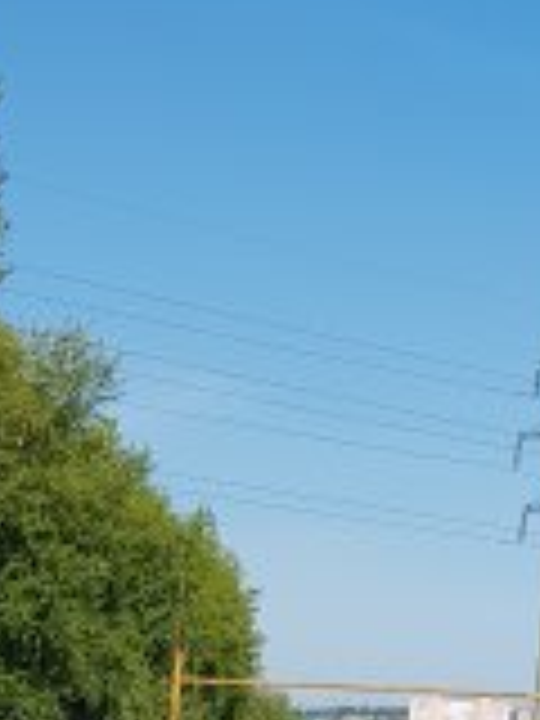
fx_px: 2600
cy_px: 333
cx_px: 594
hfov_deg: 11.7
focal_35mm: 125
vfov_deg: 15.8
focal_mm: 4.2
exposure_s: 1/2624
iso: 40
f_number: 1.7
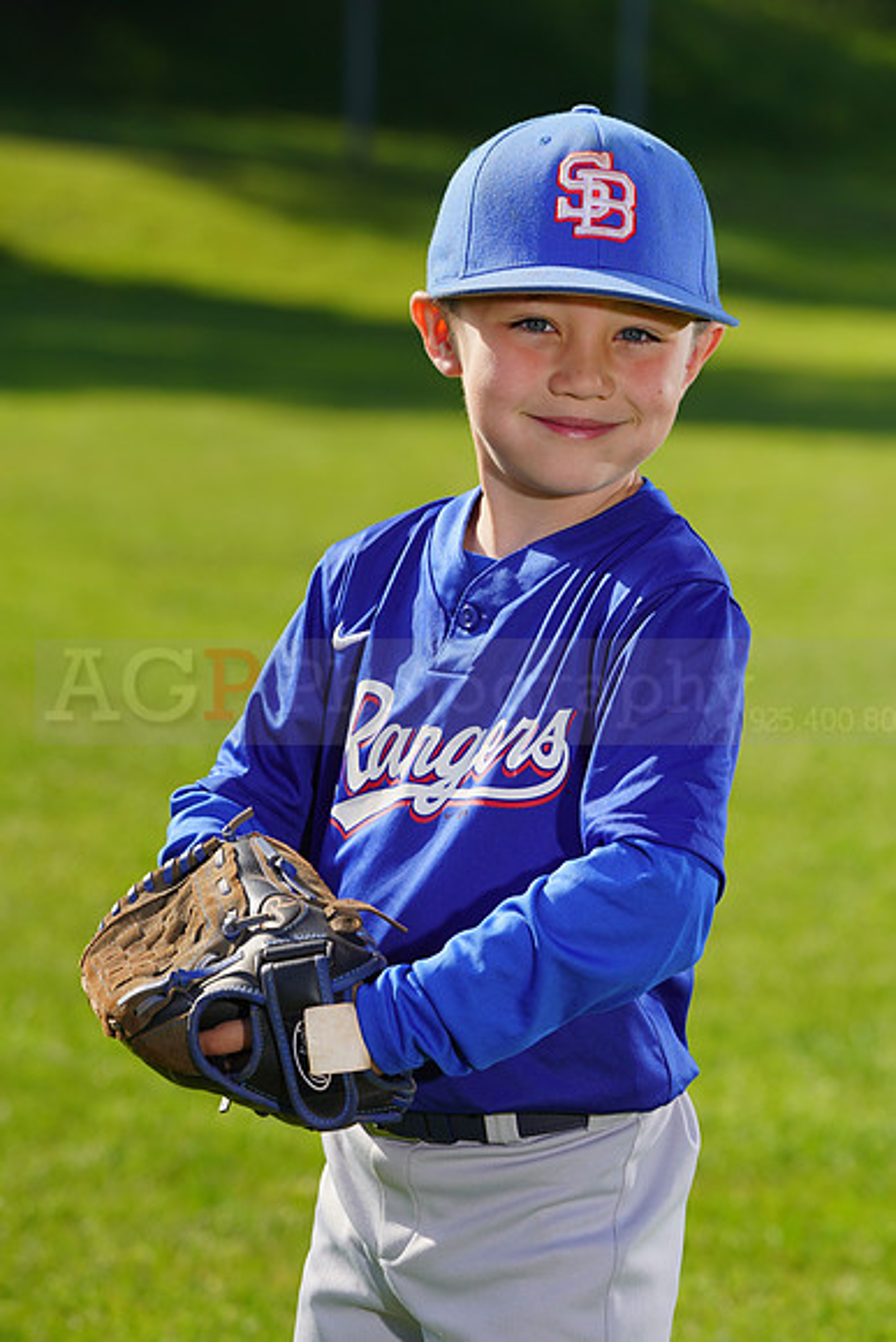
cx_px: 448
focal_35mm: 194
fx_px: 7238
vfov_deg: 10.6
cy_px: 671
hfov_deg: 7.1
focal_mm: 194
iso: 100
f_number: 9
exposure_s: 1/250
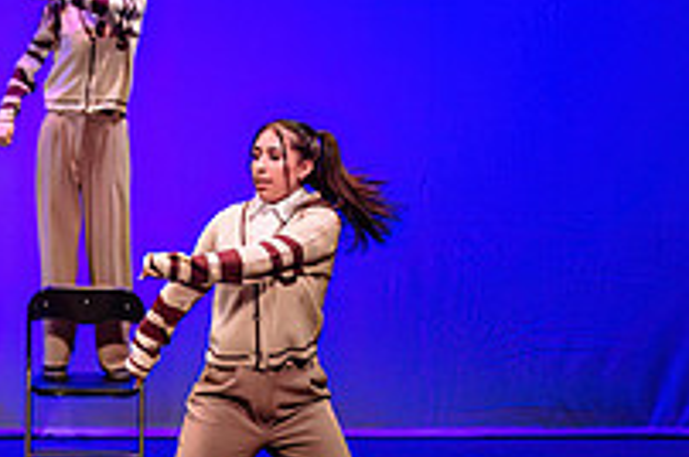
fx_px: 5580
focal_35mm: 292
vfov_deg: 4.7
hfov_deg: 7.0
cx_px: -31
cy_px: 125
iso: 1250
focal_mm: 86
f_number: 2.8
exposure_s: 1/400
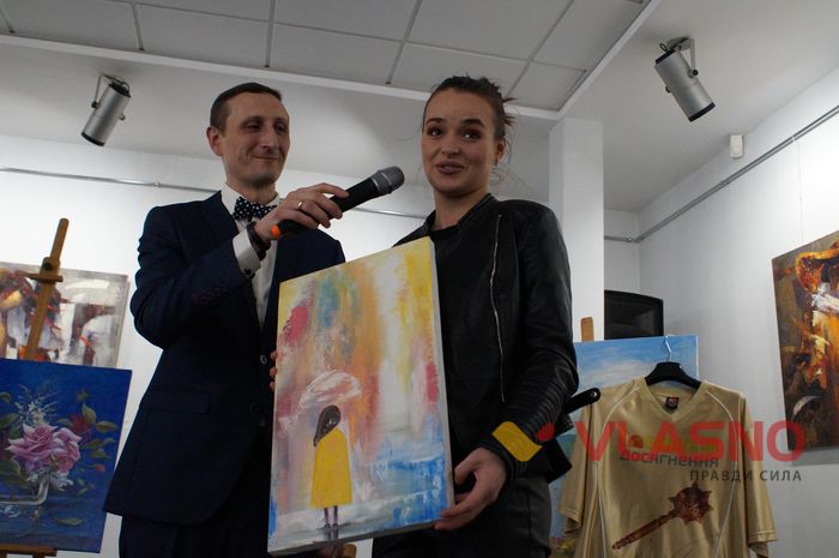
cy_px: 279
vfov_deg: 34.1
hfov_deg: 49.6
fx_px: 908
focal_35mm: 39
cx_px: 420
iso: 3200
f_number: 4.5
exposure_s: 1/125
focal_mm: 26
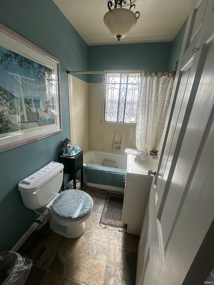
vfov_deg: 102.1
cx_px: 107
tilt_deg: -17.9
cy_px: 142
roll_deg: -4.4
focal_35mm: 14
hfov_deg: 85.7
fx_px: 115
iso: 64
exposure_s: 1/120
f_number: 2.2
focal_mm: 2.22
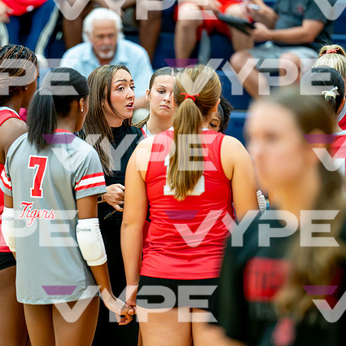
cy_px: 138
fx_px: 3630
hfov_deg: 5.5
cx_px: 104
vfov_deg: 5.5
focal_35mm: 321
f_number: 2.8
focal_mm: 200
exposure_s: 1/800
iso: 6400
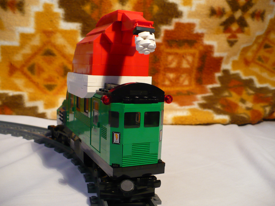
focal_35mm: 38
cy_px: 105
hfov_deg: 49.0
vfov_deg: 37.7
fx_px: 302
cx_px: 135
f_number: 2.8
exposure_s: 1/20
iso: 200
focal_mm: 6.1
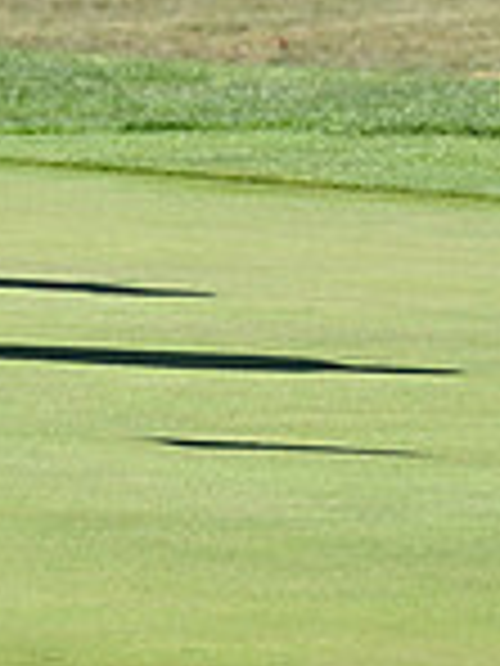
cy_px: -142
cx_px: -784
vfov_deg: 3.4
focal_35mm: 590
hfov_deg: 2.5
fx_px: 11363
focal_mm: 105
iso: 200
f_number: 4.5
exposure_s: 1/2000
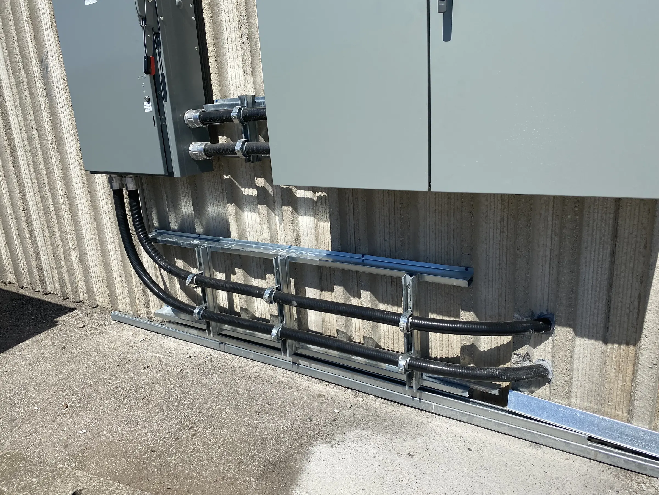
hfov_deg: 67.3
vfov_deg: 53.1
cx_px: 330
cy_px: 248
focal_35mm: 26
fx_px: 495
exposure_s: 1/4808
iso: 32
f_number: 1.8
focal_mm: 4.25
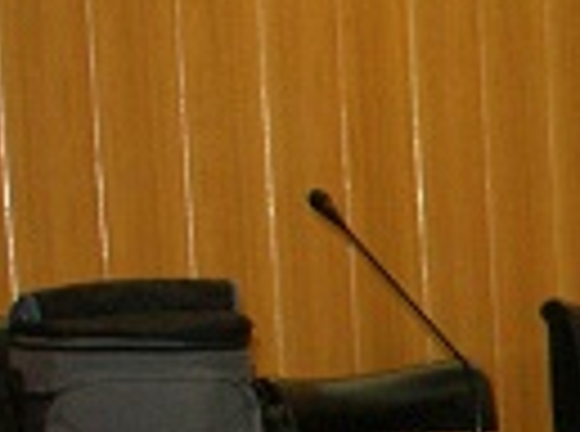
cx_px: 1922
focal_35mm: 234
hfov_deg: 7.2
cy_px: 704
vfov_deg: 6.2
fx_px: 3910
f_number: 5.6
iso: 400
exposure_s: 1/60
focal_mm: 24
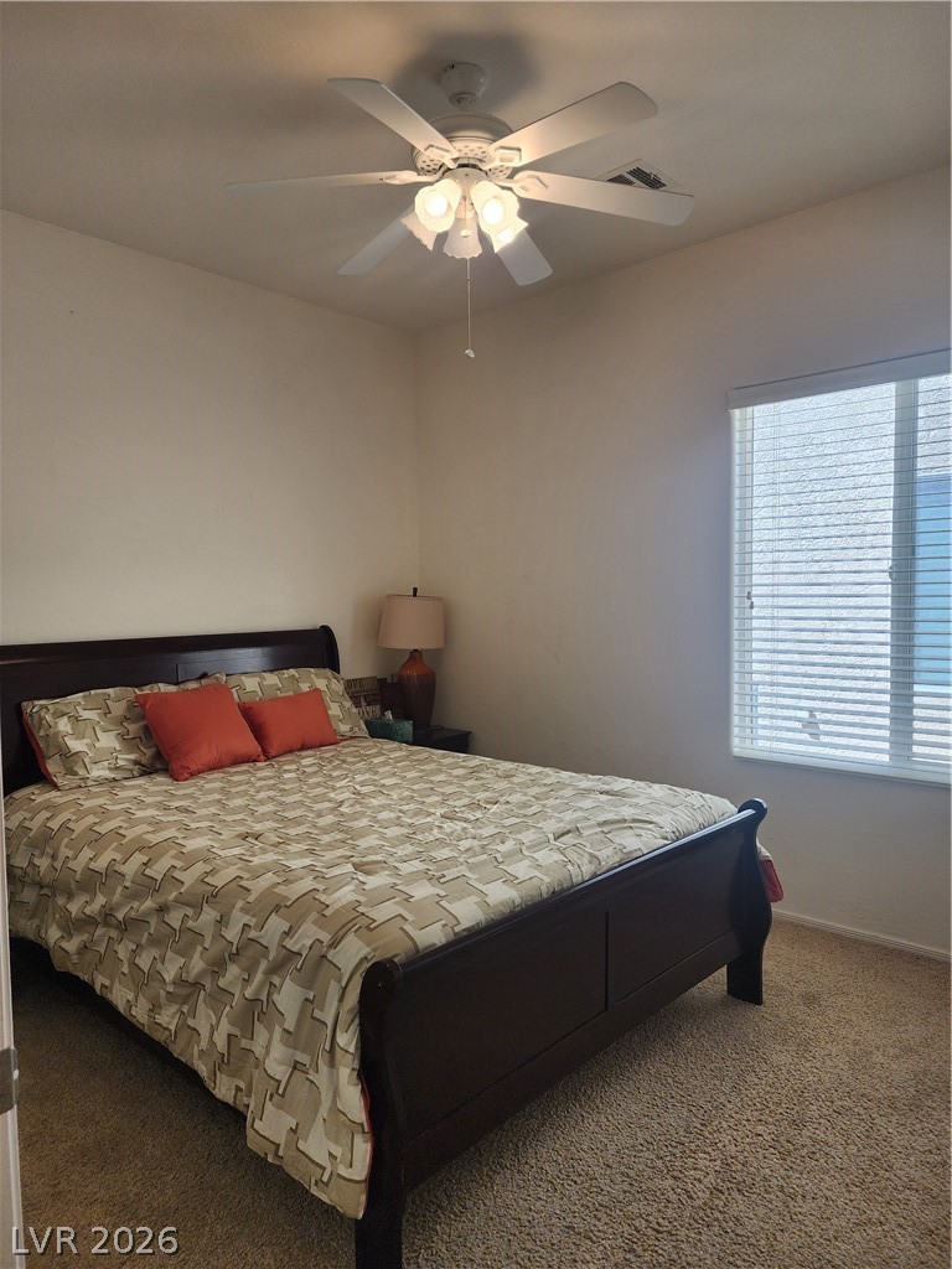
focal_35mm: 23
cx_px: 476
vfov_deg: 73.9
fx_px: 843
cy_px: 634
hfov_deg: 58.9
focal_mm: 6.4
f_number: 1.8
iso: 50
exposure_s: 1/120
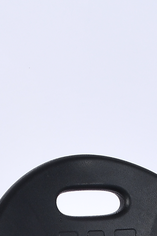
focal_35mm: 325
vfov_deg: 6.0
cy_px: 590
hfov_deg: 4.2
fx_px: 2127
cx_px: 191
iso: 125
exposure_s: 1/125
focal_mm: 40
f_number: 9
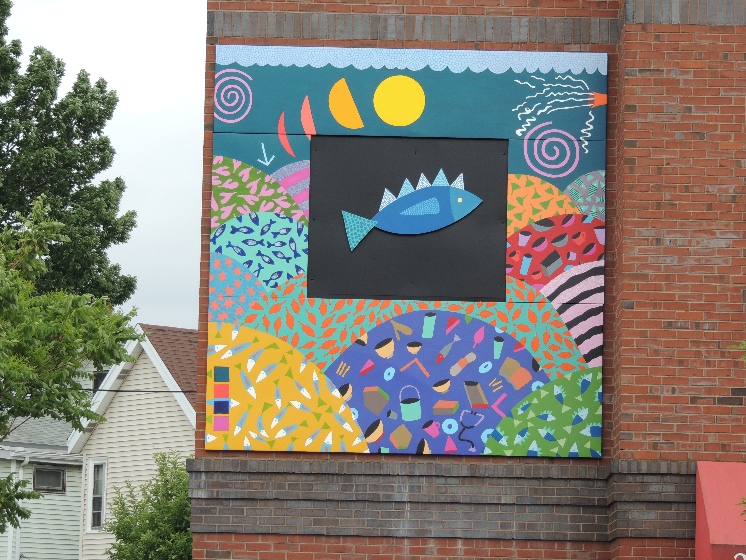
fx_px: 3340
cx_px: 373
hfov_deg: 12.7
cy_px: 280
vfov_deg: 9.6
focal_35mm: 155
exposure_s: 1/250
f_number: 4.4
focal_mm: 27.6
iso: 100
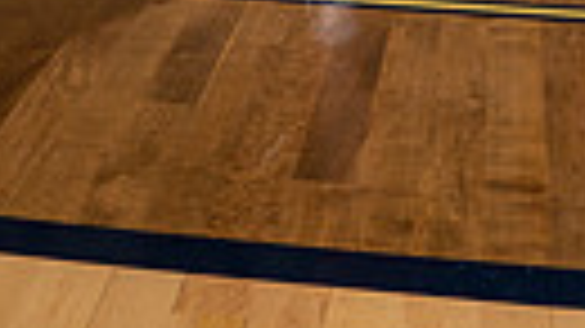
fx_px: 1349
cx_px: 378
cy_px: -607
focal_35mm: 87
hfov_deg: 24.4
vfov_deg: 10.5
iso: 640
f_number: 8
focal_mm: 24
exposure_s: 1/250
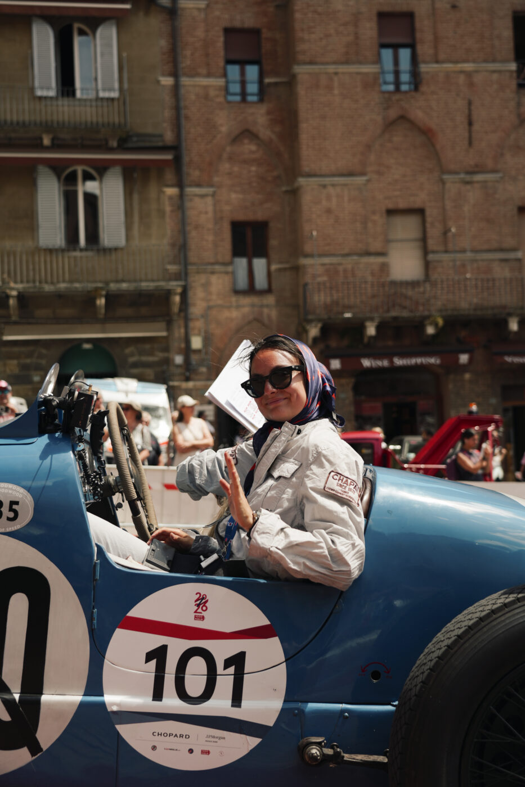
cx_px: 262
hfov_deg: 31.2
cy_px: 394
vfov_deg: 45.4
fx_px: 941
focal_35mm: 43
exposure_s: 1/500
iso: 100
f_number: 4
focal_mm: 43
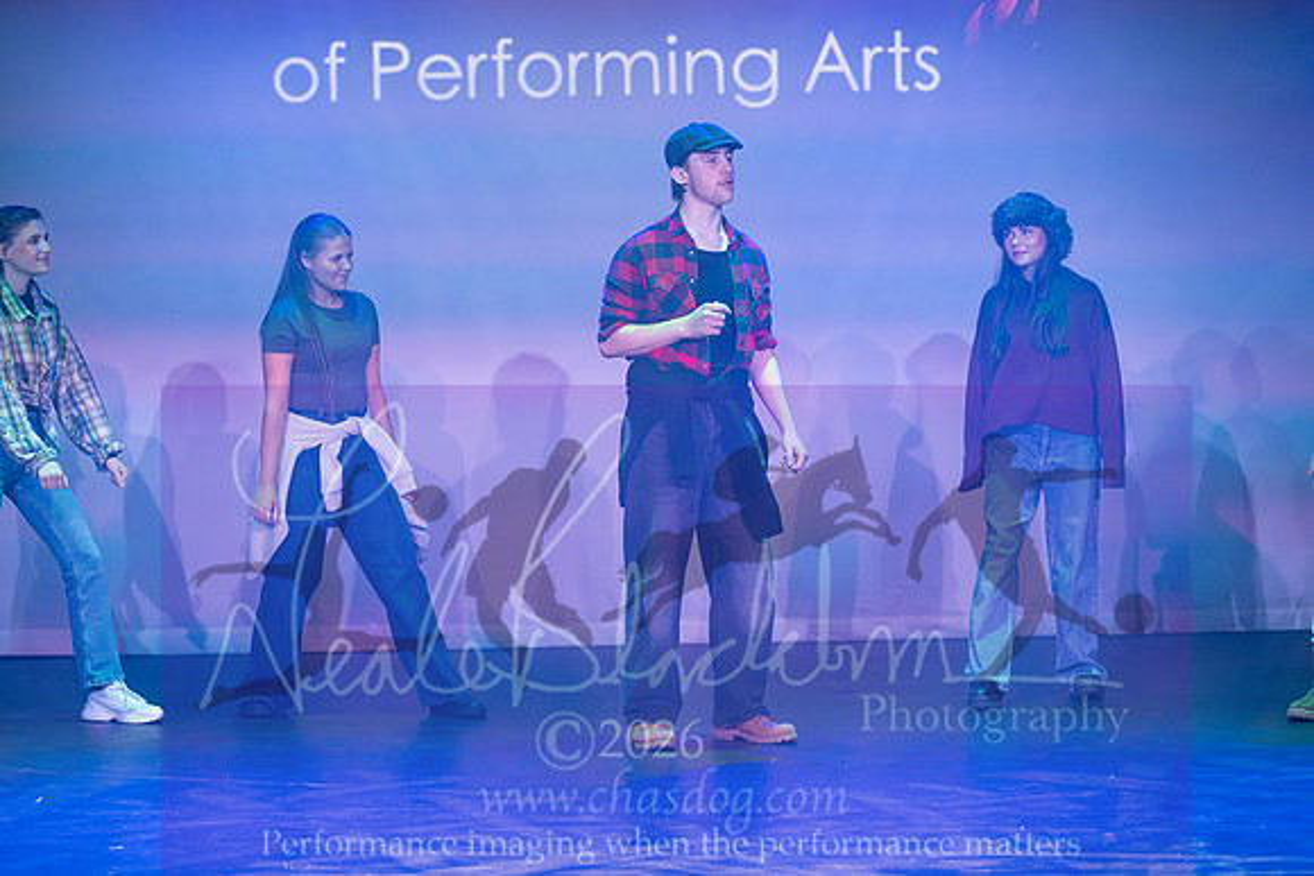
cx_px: 657
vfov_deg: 9.8
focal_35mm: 140
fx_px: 5111
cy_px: 438
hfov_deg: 14.7
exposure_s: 1/800
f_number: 4
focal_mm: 140
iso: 5000
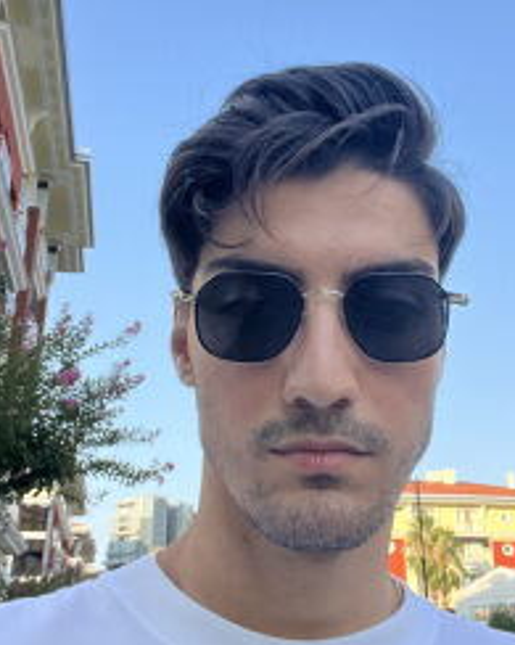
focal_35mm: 48
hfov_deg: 31.4
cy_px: 230
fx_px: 915
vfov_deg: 38.5
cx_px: 301
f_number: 2.2
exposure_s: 1/151
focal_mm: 2.71
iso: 40
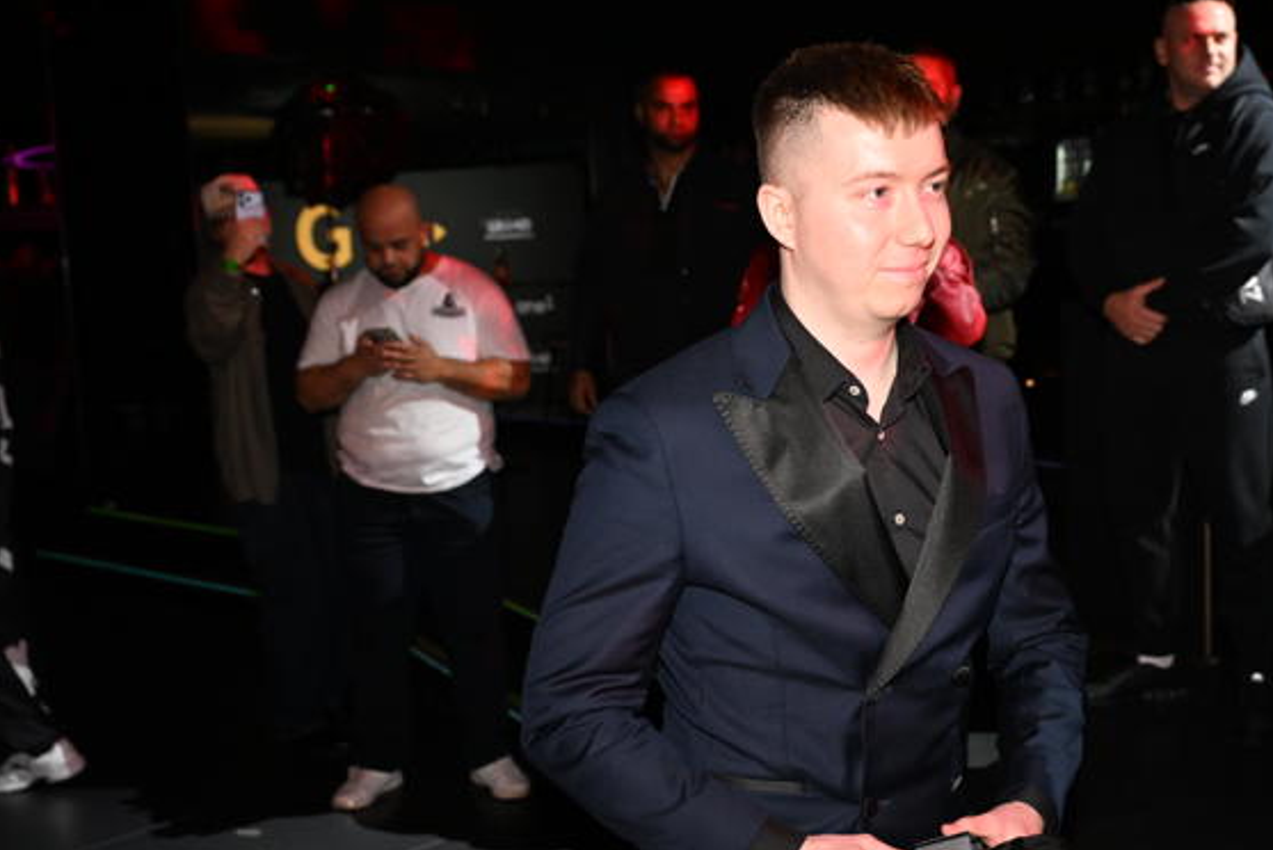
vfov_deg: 26.0
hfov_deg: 38.0
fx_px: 1840
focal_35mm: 52
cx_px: 770
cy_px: 482
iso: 2500
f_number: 4.5
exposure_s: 1/400
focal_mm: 42
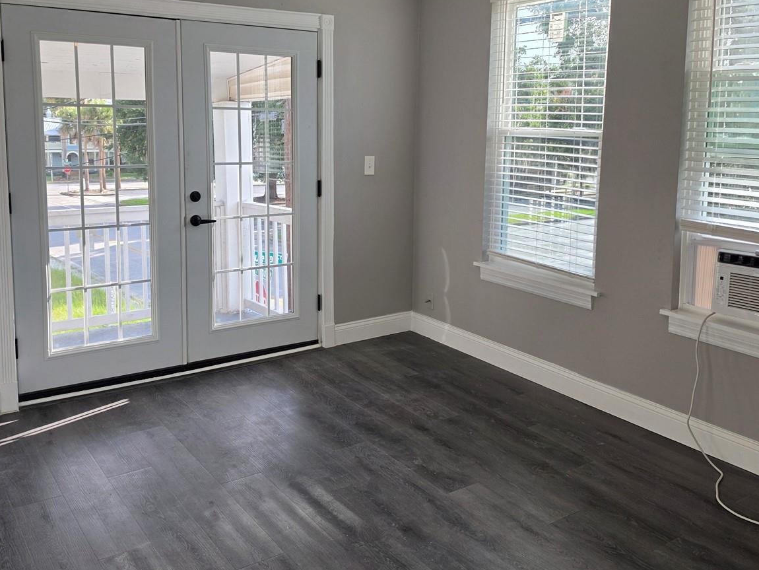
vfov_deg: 43.9
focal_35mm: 32
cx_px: 353
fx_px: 702
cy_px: 219
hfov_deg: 56.8
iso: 10
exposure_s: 1/120
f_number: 1.4
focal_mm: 6.5
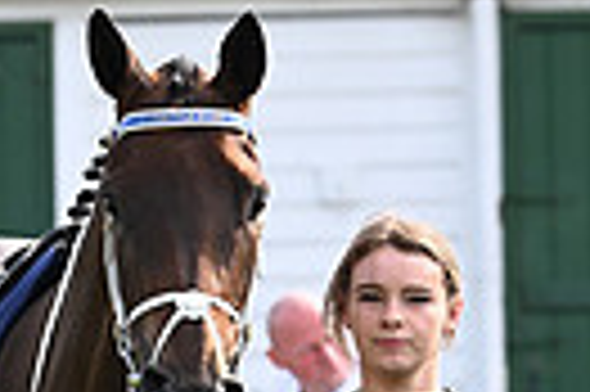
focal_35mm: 598
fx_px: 9788
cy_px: 741
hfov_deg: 3.5
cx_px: 387
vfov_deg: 2.3
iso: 400
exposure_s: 1/1250
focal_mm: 135
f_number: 4.5
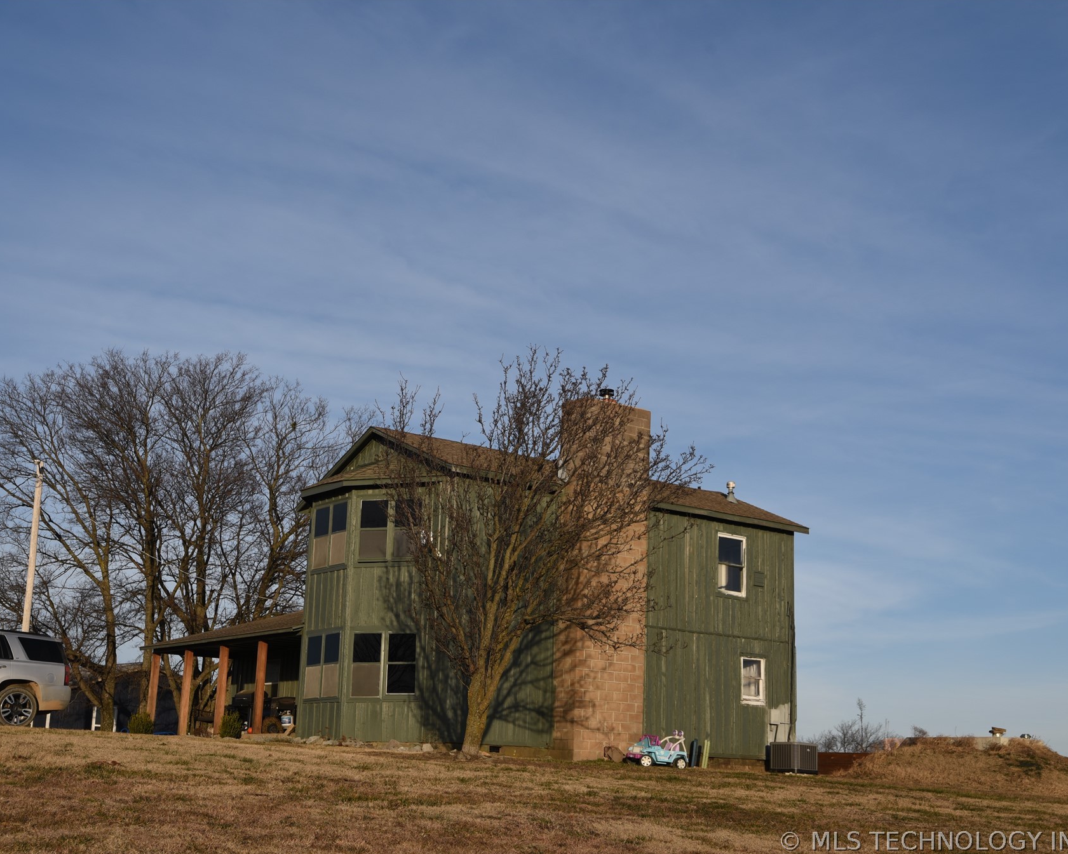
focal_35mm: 50
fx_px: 1581
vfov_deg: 30.3
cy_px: 429
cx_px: 523
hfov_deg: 37.3
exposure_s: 1/320
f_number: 9
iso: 100
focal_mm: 44
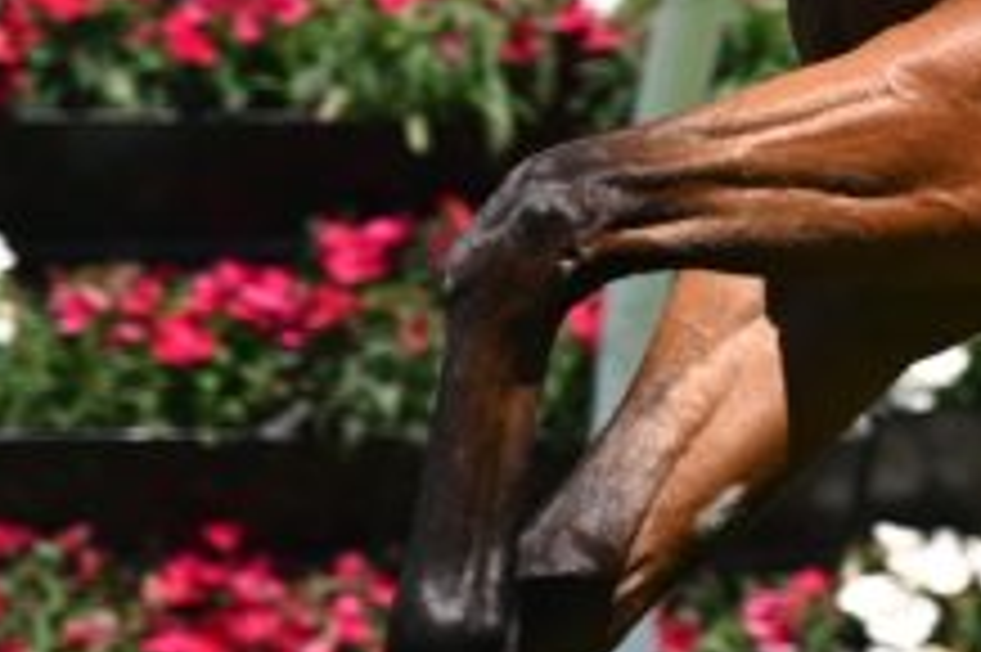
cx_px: 1508
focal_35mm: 1174
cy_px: -160
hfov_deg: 1.8
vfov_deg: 1.2
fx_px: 31966
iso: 450
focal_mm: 250
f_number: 5.6
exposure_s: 1/1600
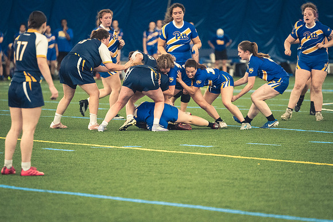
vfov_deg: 4.6
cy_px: 111
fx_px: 2773
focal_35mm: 300
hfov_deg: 6.9
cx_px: 166
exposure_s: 1/500
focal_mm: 200
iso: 12800
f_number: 2.8
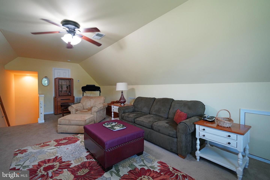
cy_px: 90
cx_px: 135
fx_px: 120
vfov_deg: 73.7
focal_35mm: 16
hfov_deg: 96.7
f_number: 2.8
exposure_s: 1/160
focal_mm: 16
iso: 2000
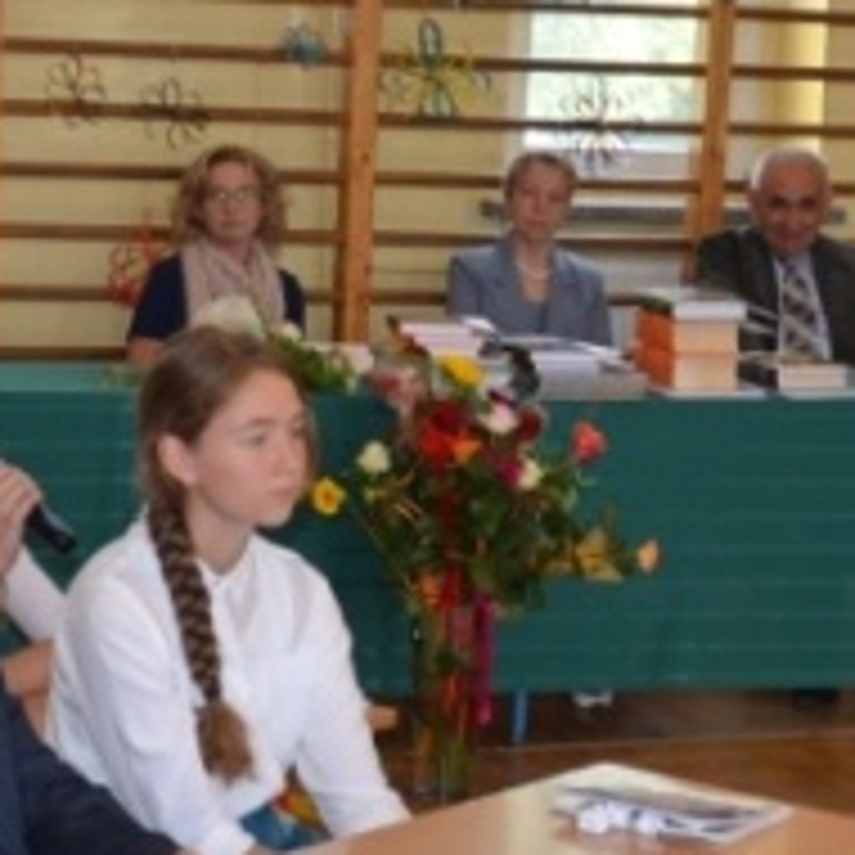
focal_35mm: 111
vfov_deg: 15.7
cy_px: 472
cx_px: 495
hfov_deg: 15.7
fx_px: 3102
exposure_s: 1/125
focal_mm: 18
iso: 360
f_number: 3.5
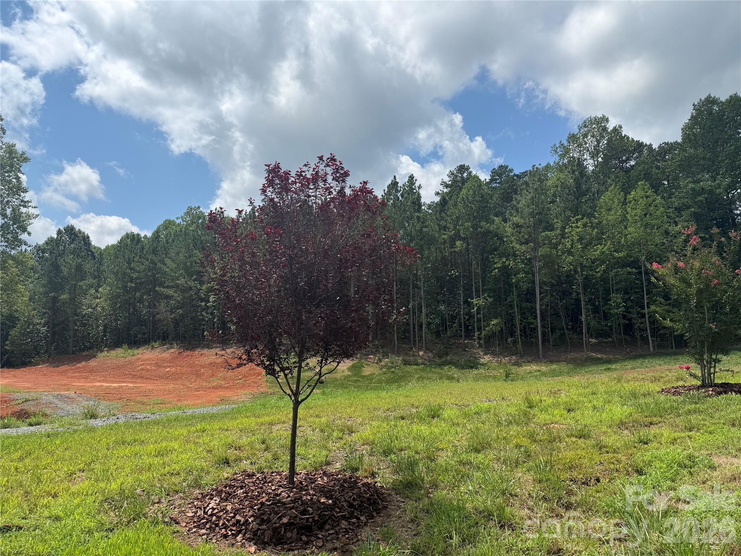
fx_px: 514
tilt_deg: +8.8
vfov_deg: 56.8
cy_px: 278
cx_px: 370
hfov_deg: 71.6
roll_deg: -0.2
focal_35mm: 24
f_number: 1.78
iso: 80
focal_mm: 6.76
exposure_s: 1/6711
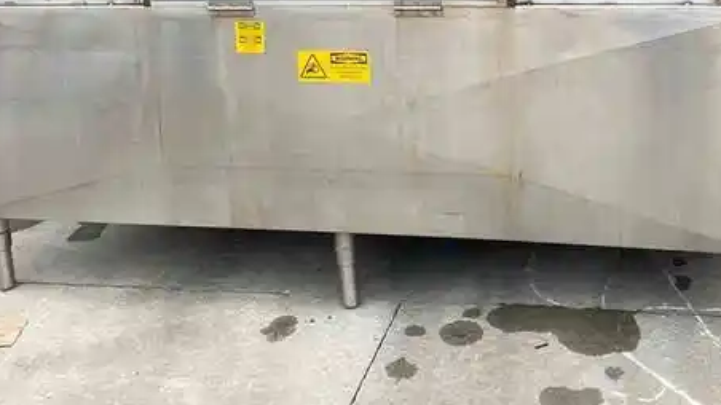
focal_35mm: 47
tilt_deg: -9.2
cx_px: 469
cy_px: -20
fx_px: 898
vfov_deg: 24.1
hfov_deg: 43.2
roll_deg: +2.4
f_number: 1.6
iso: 32
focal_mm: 4.2
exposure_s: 1/725
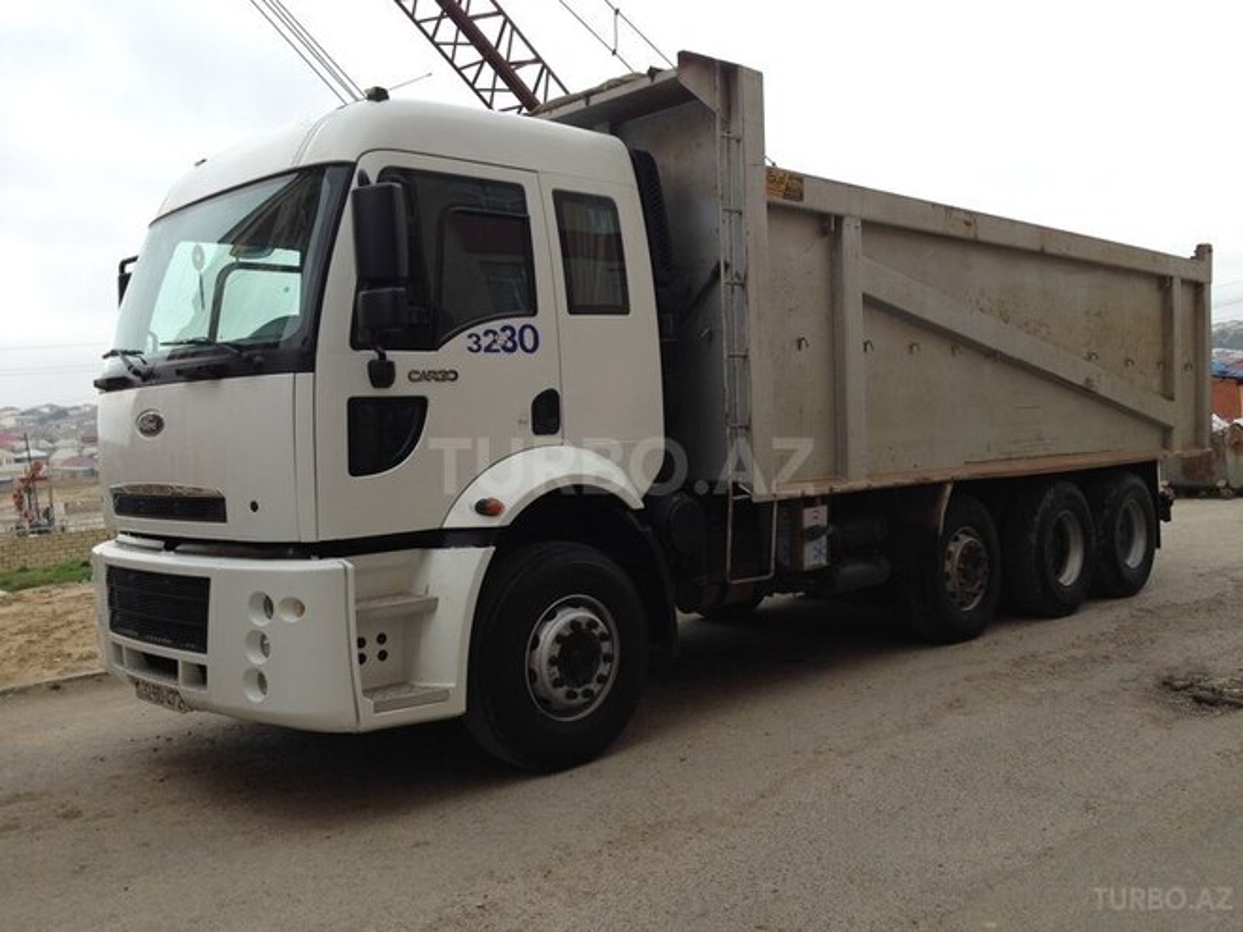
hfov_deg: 55.4
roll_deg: +4.2
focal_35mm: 33
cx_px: 622
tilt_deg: -1.4
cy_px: 466
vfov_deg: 42.9
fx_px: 1185
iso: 50
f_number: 2.4
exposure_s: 1/480
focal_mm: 4.12
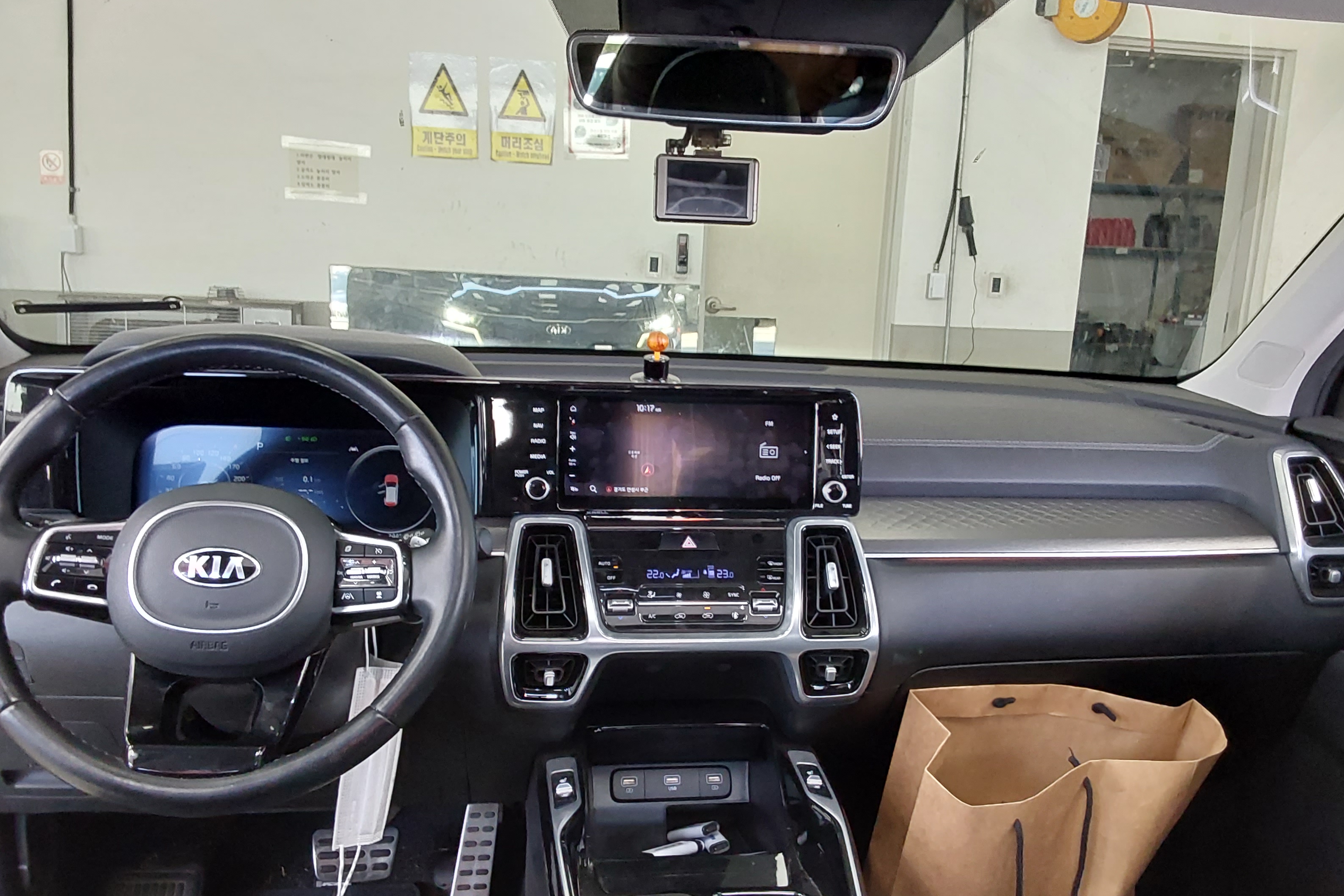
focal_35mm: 30
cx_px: 692
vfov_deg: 43.6
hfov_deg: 61.9
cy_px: 460
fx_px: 1120
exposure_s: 1/60
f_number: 1.9
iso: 200
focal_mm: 2.91
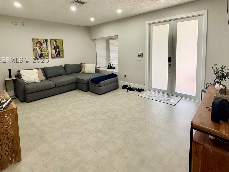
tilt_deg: -4.7
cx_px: 108
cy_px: 60
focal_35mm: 19
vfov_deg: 67.1
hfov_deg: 84.6
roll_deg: +1.4
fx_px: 126
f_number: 2.2
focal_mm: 2.22
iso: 200
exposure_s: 1/120
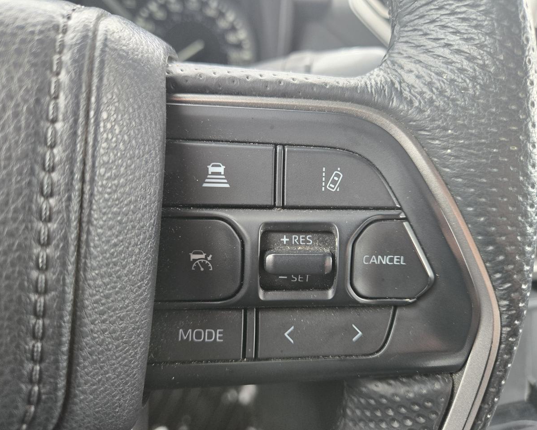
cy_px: 215
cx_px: 269
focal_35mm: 24
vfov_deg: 58.8
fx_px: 381
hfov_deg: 70.3
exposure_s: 1/120
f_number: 1.8
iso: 160
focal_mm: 5.4
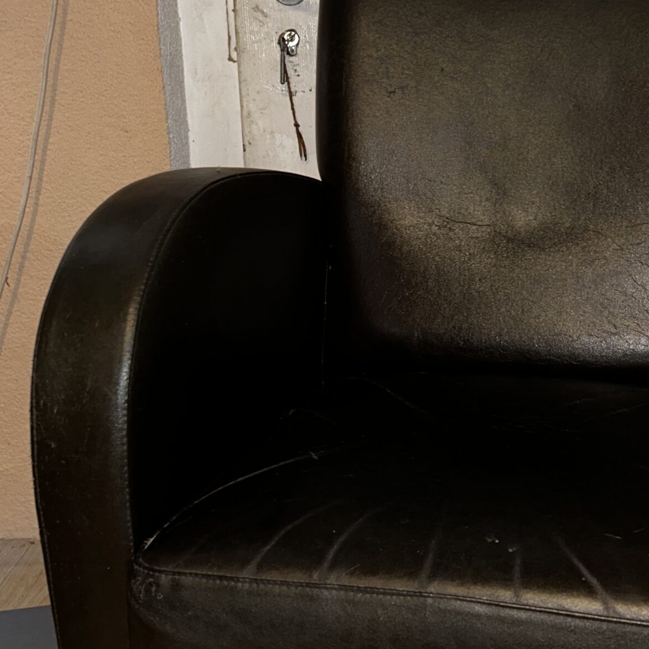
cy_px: 297
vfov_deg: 34.0
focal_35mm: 50
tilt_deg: -14.5
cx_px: 508
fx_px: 1061
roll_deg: +0.1
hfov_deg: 33.2
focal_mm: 5.7
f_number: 1.5
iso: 50
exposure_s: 1/5
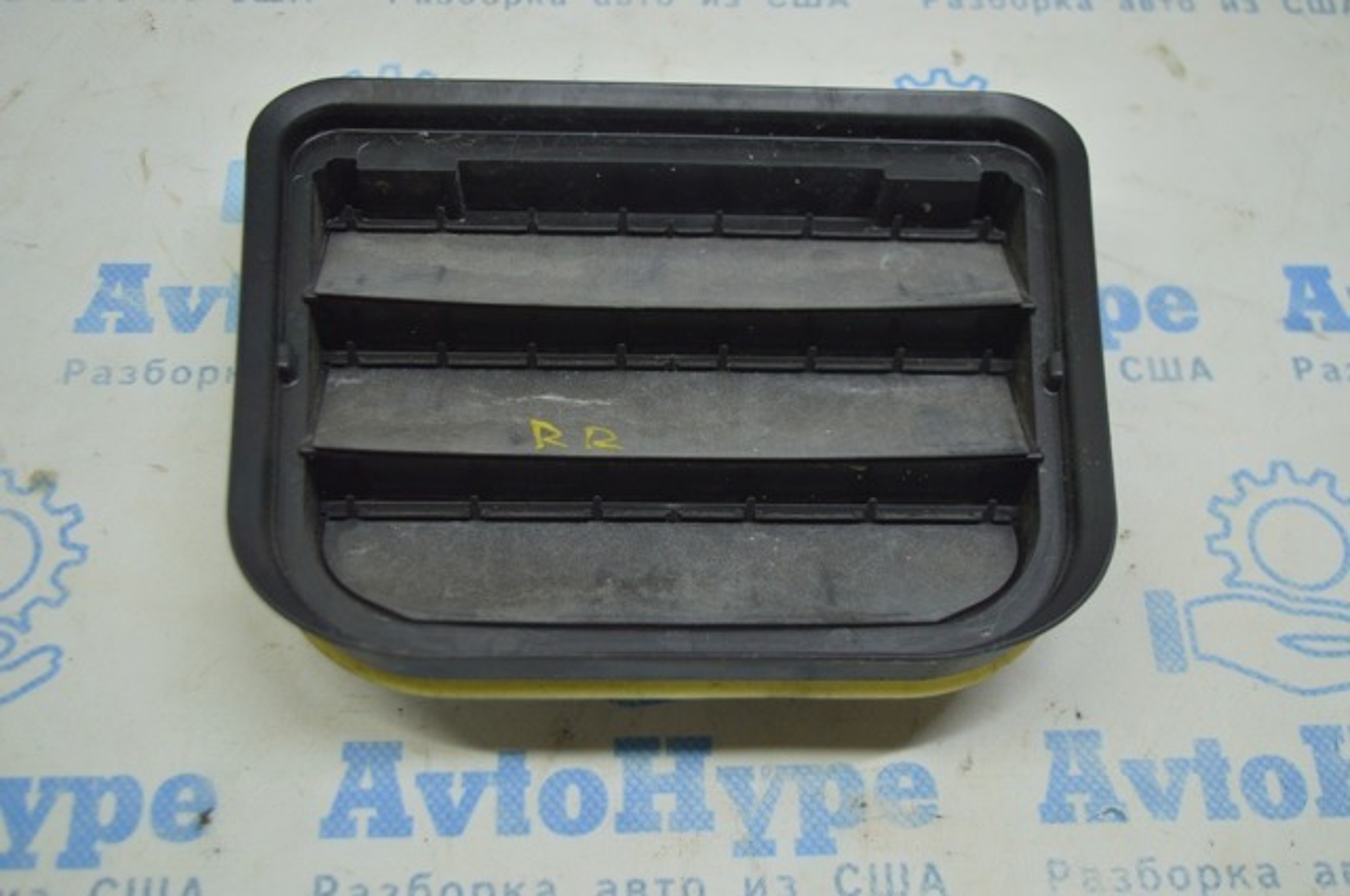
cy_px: 448
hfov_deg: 45.0
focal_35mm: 44
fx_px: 1629
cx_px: 675
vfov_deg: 30.8
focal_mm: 29
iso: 400
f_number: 4.2
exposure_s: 1/50
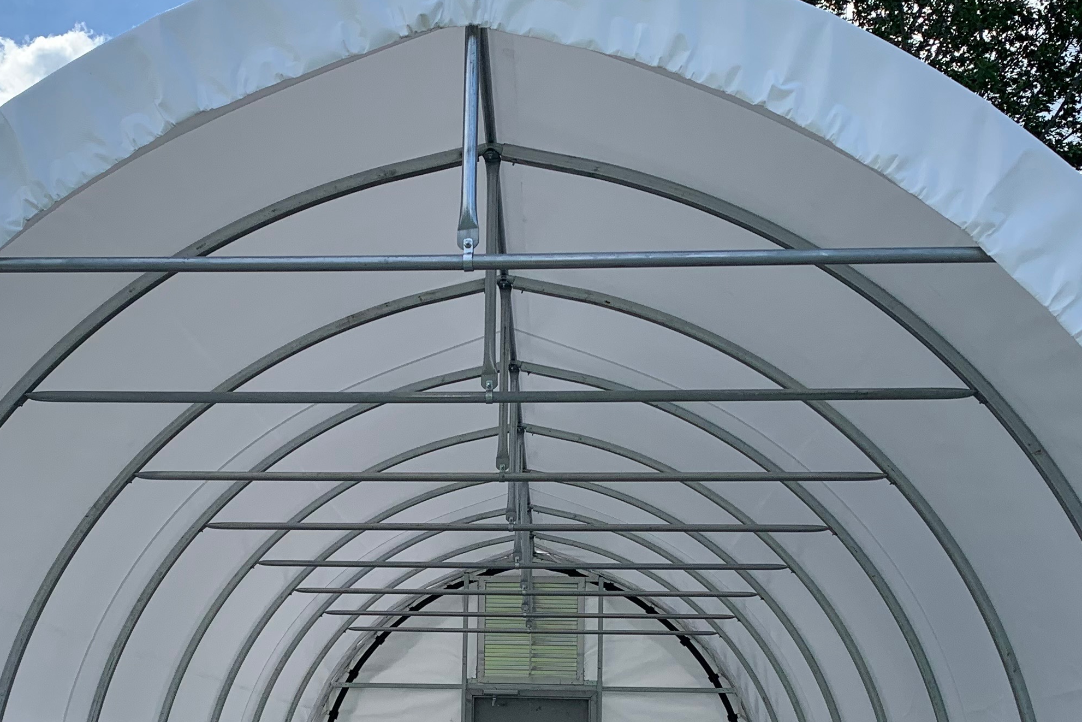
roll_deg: -1.0
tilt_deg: +4.8
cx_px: 423
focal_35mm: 55
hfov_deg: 36.1
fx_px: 1653
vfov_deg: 24.0
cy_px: 644
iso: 25
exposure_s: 1/1610
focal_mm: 4.25
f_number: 1.8
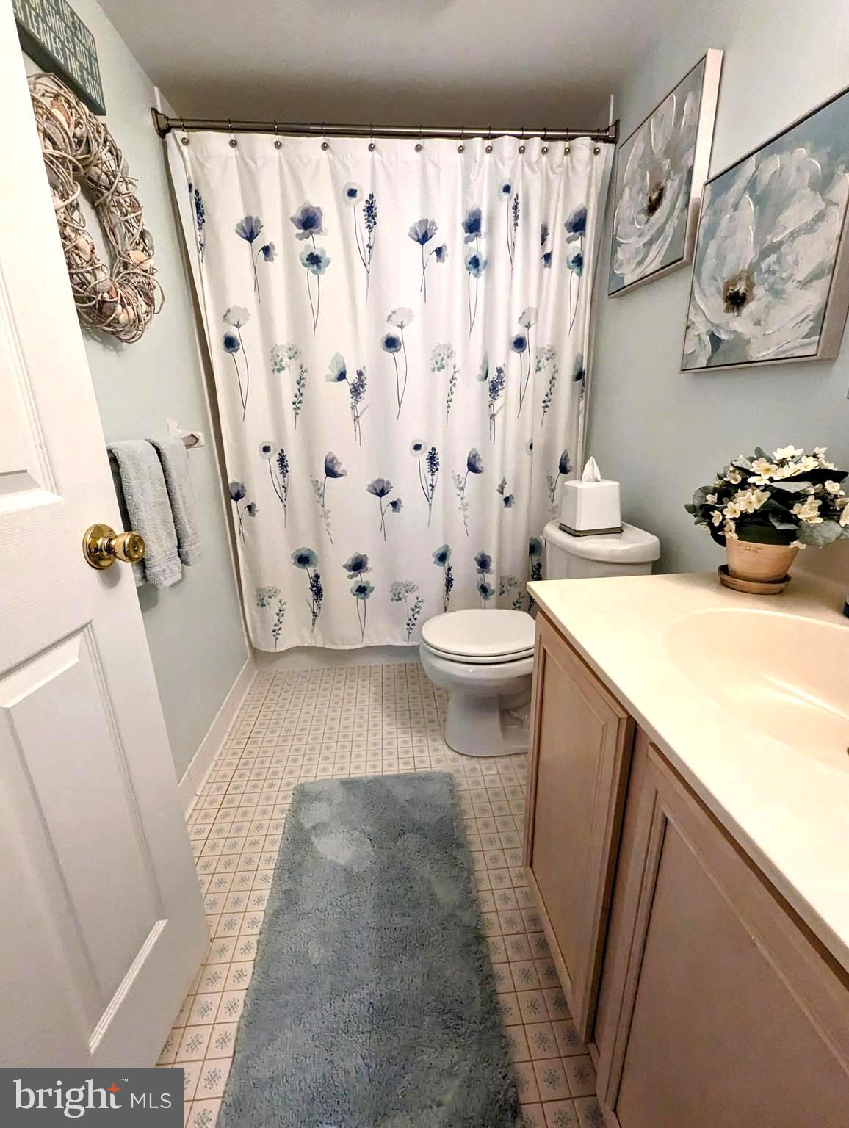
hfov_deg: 90.0
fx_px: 424
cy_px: 564
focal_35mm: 13
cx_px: 424
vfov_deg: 106.1
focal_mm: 1.95
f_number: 2.2
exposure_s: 1/120
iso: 1157
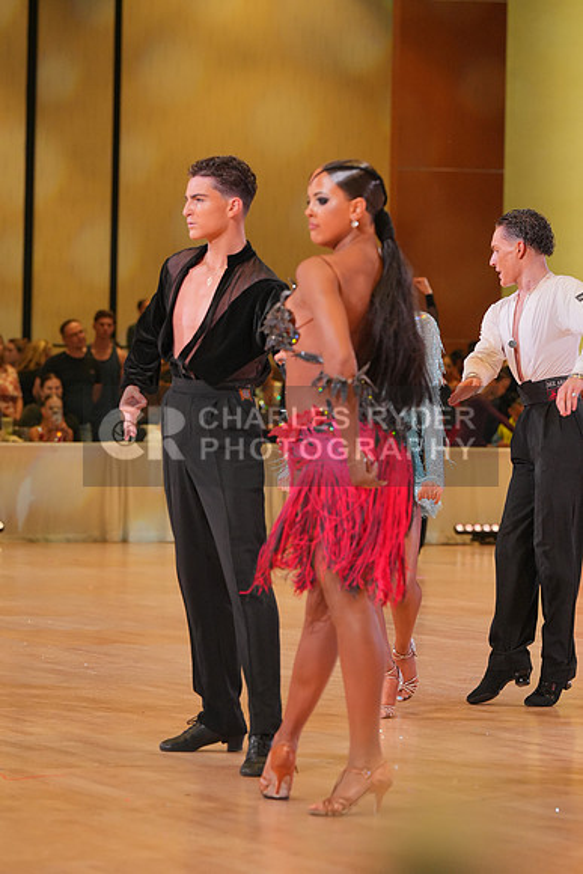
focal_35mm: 148
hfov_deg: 9.3
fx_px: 3593
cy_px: 437
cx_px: 292
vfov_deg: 13.9
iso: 3200
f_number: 5.6
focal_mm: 148
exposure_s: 1/400
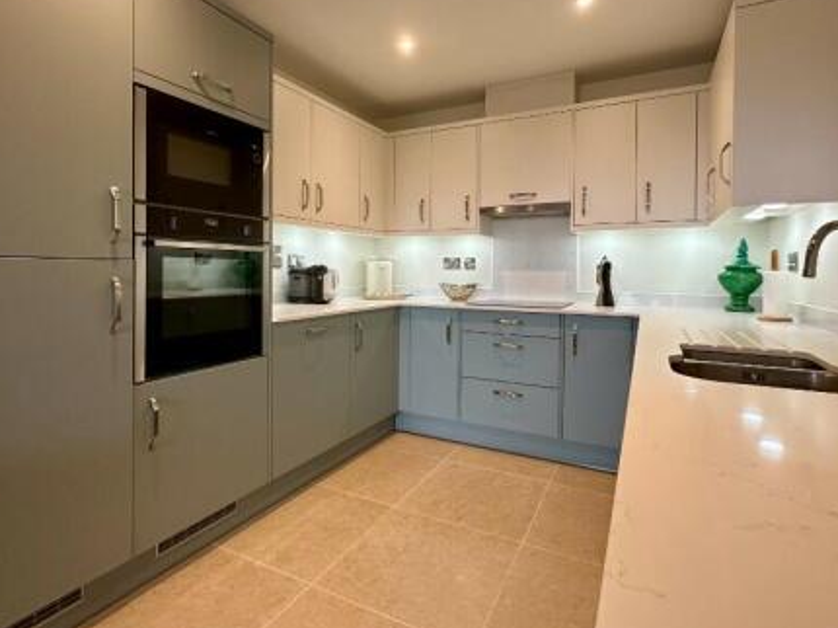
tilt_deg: +0.4
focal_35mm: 19
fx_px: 460
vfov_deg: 68.3
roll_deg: -0.2
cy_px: 272
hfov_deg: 84.7
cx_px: 412
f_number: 2.2
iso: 160
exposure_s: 1/100
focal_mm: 2.22
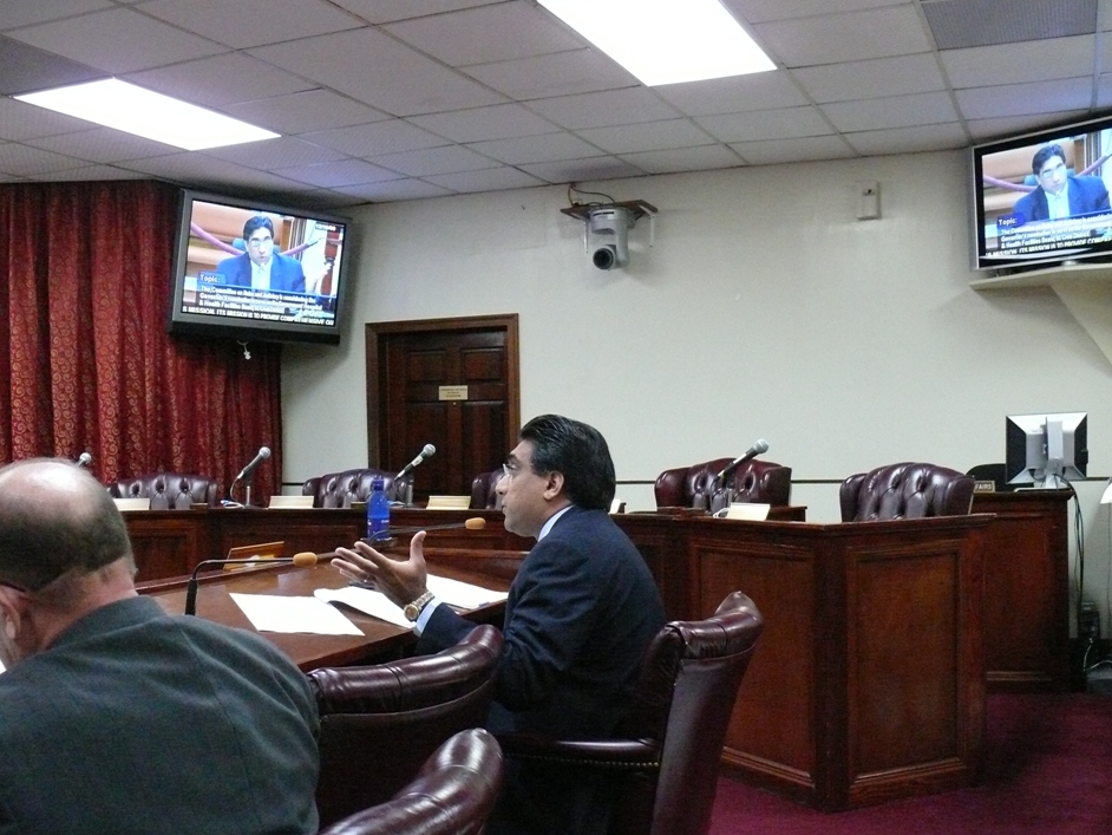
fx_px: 1221
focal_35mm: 38
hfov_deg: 49.0
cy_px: 443
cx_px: 567
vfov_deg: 37.7
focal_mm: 7.4
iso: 800
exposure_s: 1/60
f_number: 2.8
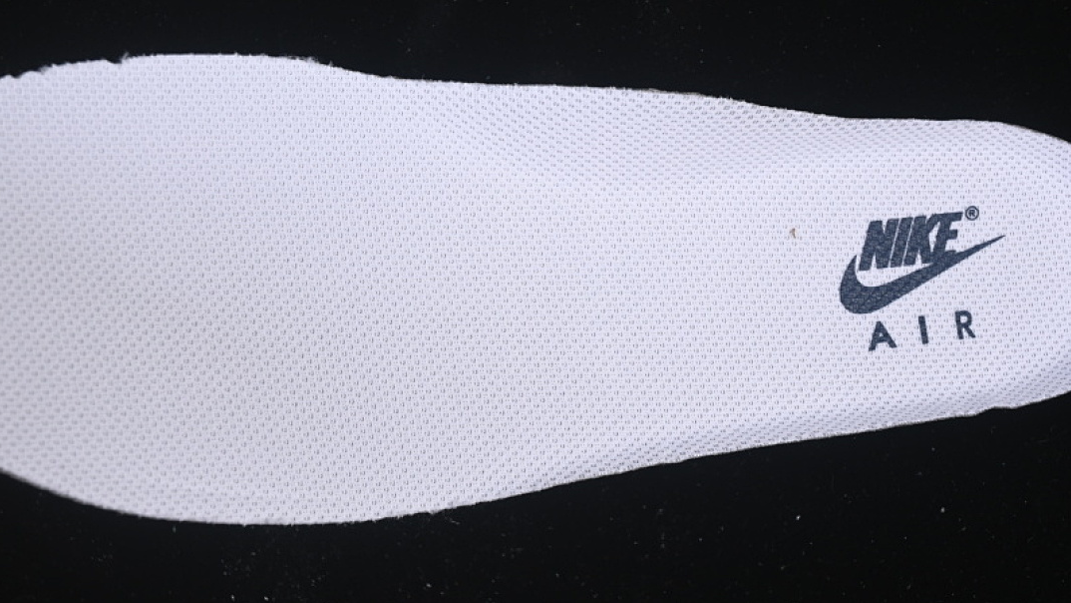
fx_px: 2243
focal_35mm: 79
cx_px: 534
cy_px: 311
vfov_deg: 15.3
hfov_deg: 26.9
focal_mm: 50
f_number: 7.1
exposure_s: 1/80
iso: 160
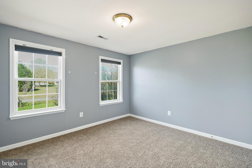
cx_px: 126
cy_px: 84
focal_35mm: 16
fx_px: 112
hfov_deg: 96.7
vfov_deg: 73.8
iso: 320
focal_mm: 16
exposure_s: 1/5
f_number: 8
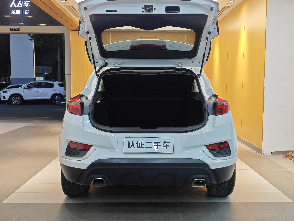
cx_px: 147
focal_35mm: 35
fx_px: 297
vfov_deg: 40.7
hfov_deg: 52.6
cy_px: 110
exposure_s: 1/51.6
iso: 100
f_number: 1.9
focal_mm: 8.7
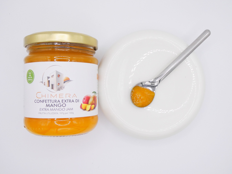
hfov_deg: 50.1
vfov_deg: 38.7
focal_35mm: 37
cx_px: 116
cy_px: 87
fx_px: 248
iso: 80
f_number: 3.7
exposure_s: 1/320
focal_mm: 6.7
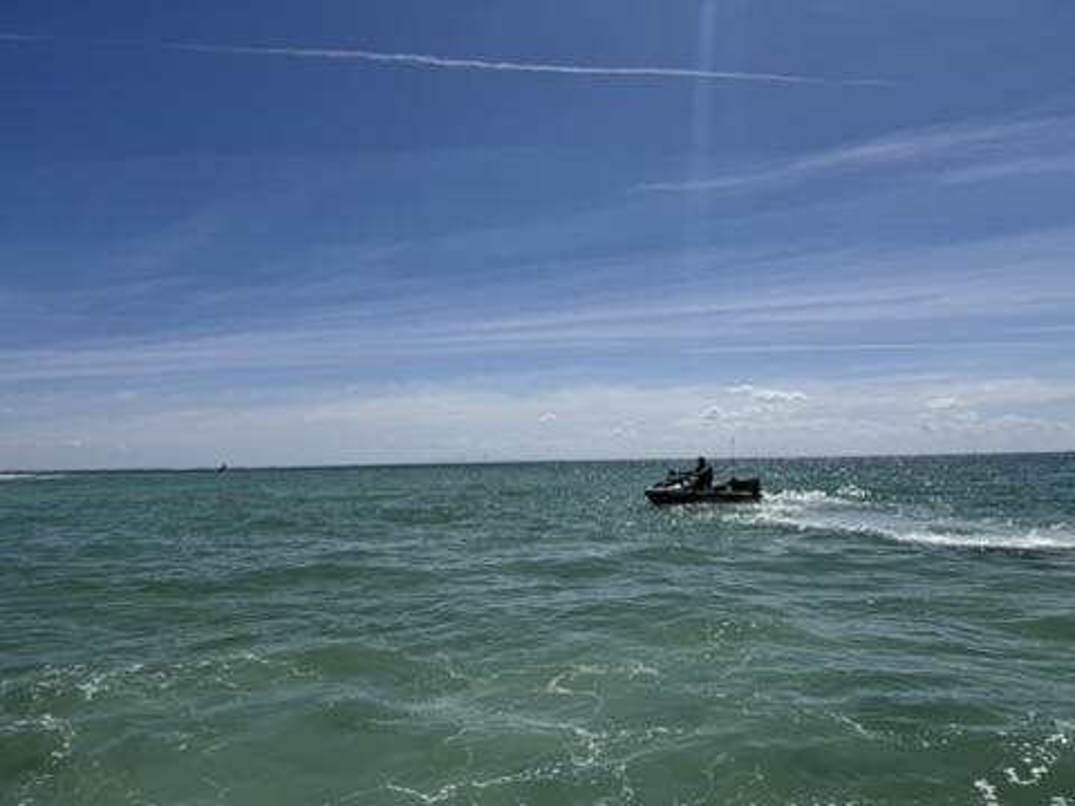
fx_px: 745
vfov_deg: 56.8
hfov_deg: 71.6
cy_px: 403
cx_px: 538
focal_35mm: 24
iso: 80
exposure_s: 1/17544
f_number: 1.78
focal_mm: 6.76
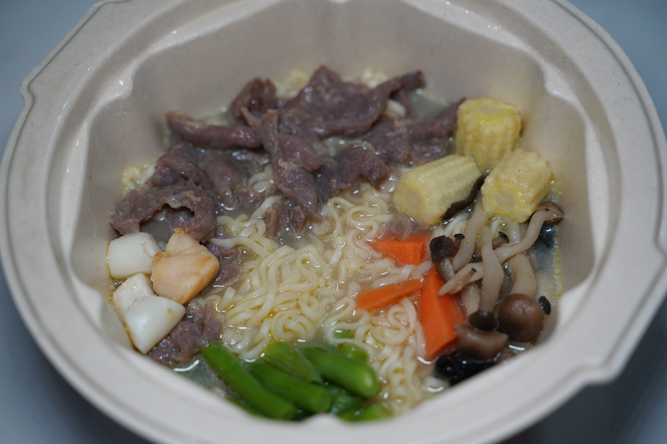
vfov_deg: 18.2
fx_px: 1389
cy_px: 222
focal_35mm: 75
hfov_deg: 27.0
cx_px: 334
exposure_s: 1/80
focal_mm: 75
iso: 200
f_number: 4
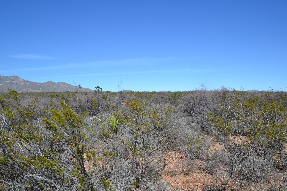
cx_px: 144
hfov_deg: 59.5
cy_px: 96
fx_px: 251
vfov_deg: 41.7
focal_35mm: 32
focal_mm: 21
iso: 100
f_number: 8
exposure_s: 1/250
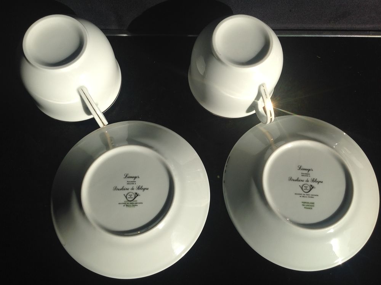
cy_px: 142
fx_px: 385
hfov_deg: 52.7
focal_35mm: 35
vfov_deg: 40.6
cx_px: 190
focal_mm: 4.28
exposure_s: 1/2326
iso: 50
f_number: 2.4
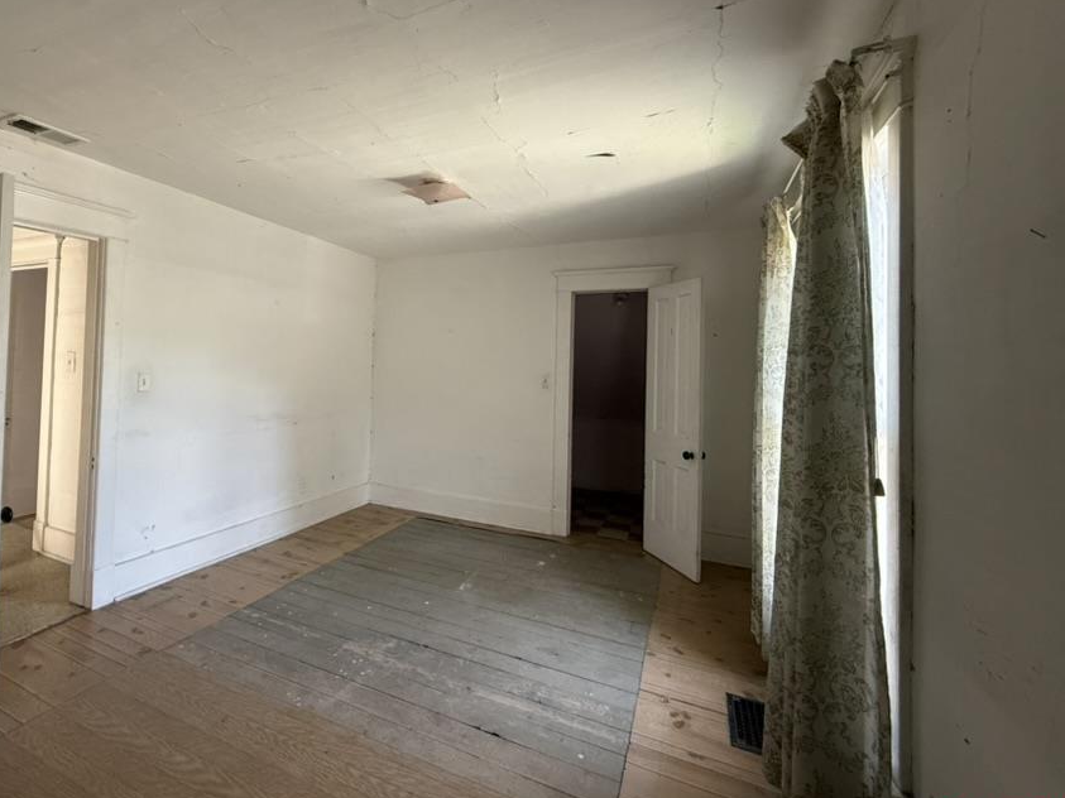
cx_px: 438
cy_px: 348
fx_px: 523
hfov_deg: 90.1
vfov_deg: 74.4
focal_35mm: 17
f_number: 2.2
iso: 400
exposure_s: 1/81
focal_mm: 2.22
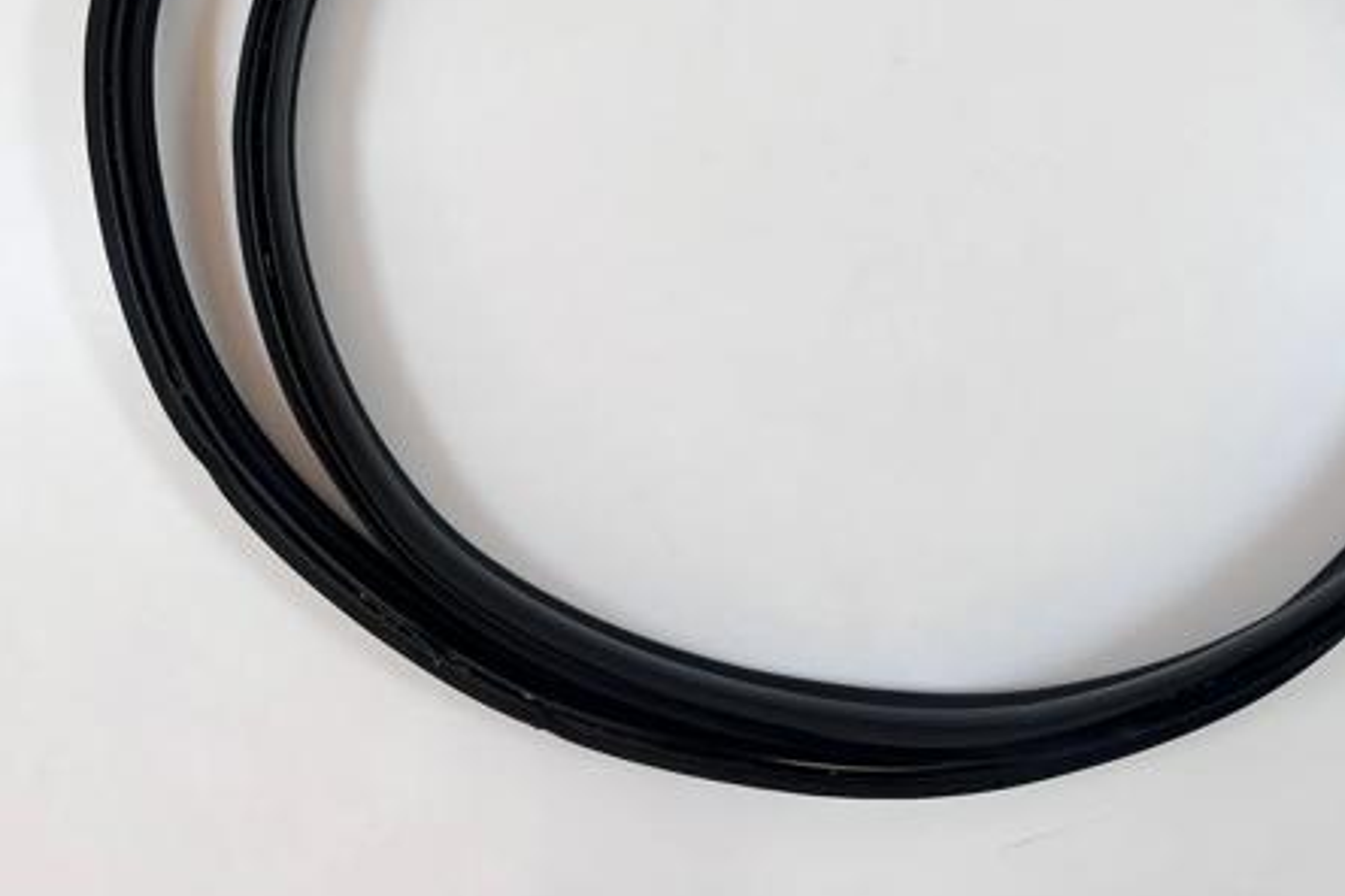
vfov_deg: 33.3
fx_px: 1457
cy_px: 194
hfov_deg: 48.9
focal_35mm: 39
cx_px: 869
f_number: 1.5
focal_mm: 5.7
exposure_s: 1/121
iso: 40
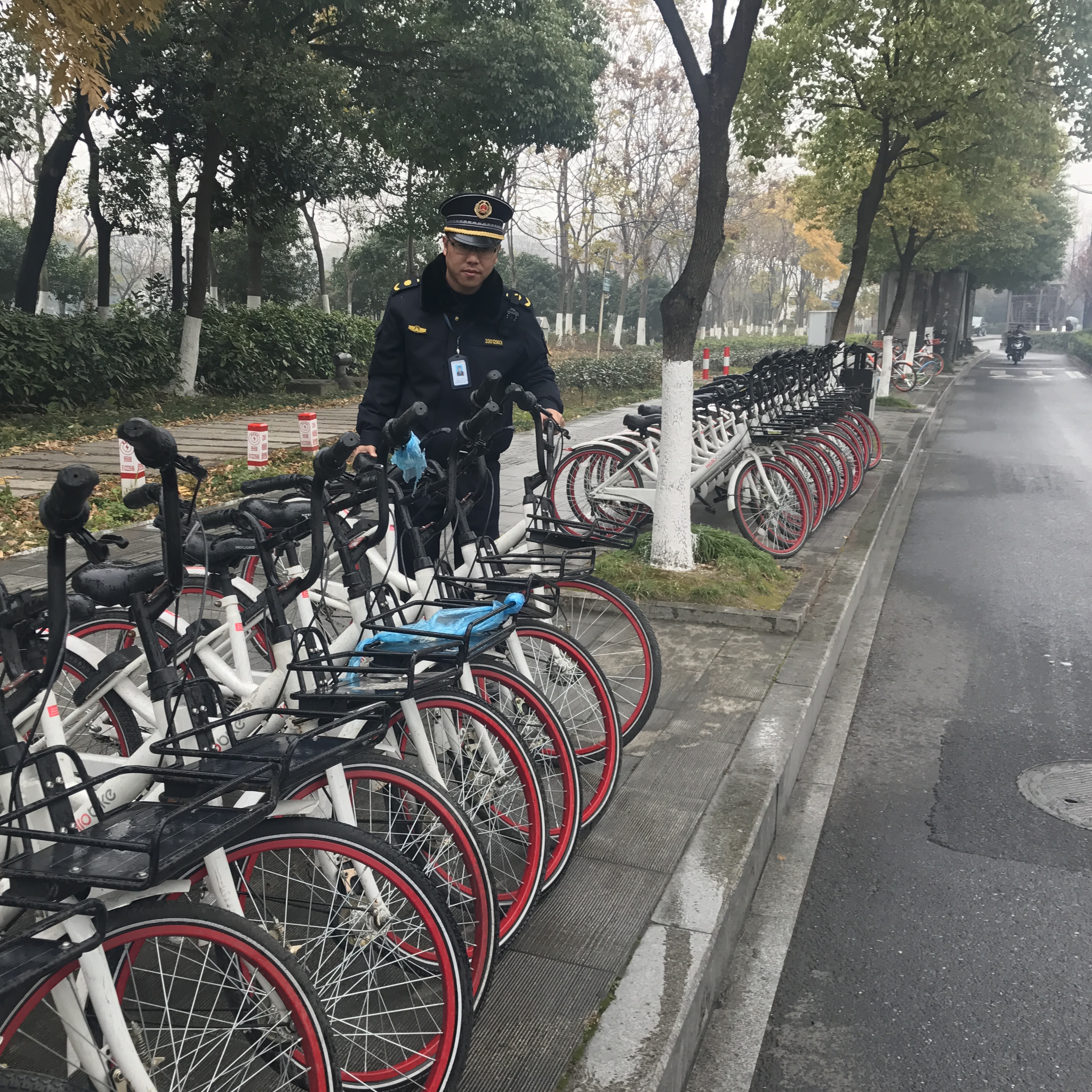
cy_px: 548
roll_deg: -1.0
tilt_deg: -11.0
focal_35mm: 34
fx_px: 1213
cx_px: 465
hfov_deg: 48.3
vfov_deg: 48.5
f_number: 1.8
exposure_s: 1/127
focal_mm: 3.99
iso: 20
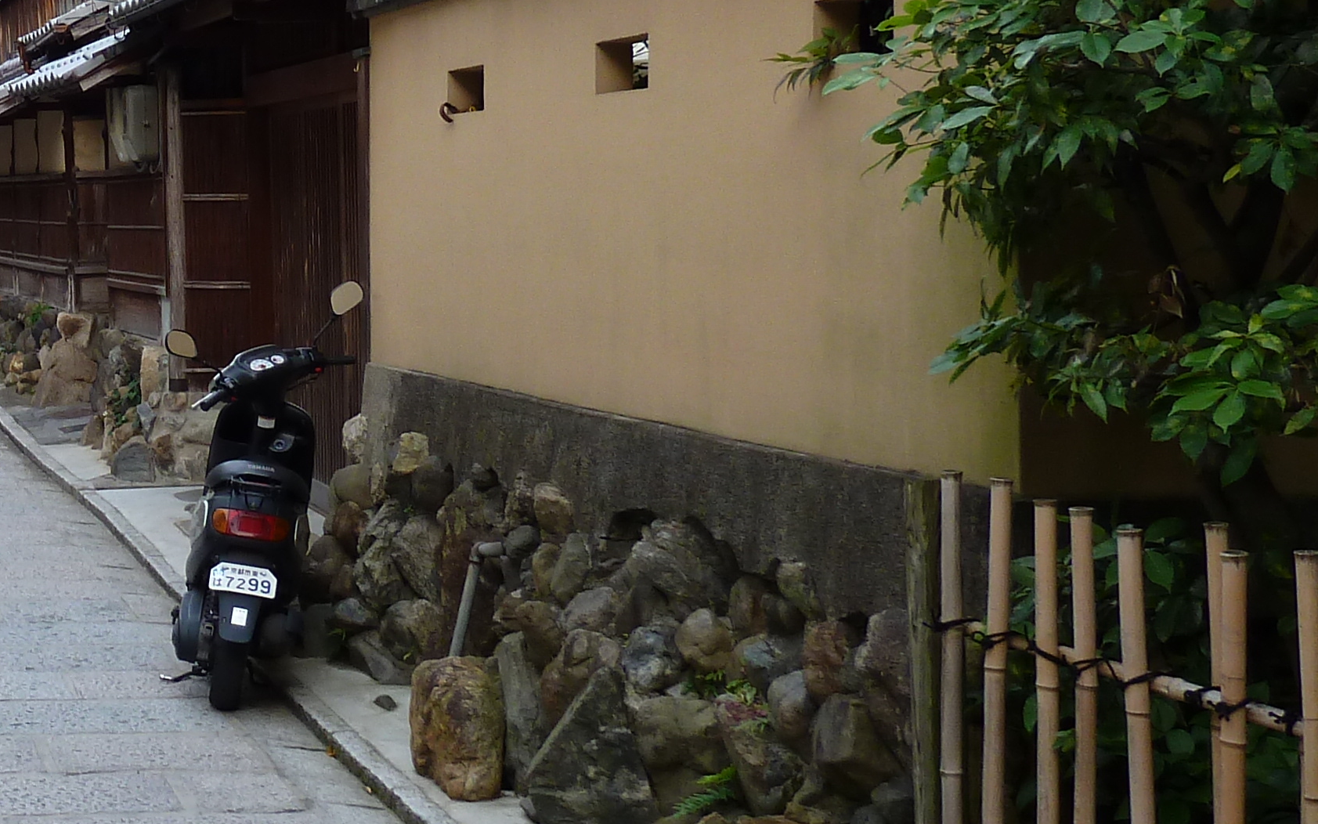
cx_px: -132
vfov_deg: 20.6
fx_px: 2263
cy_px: 265
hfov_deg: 29.3
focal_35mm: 63
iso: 80
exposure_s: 1/40
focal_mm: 4.1
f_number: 3.3
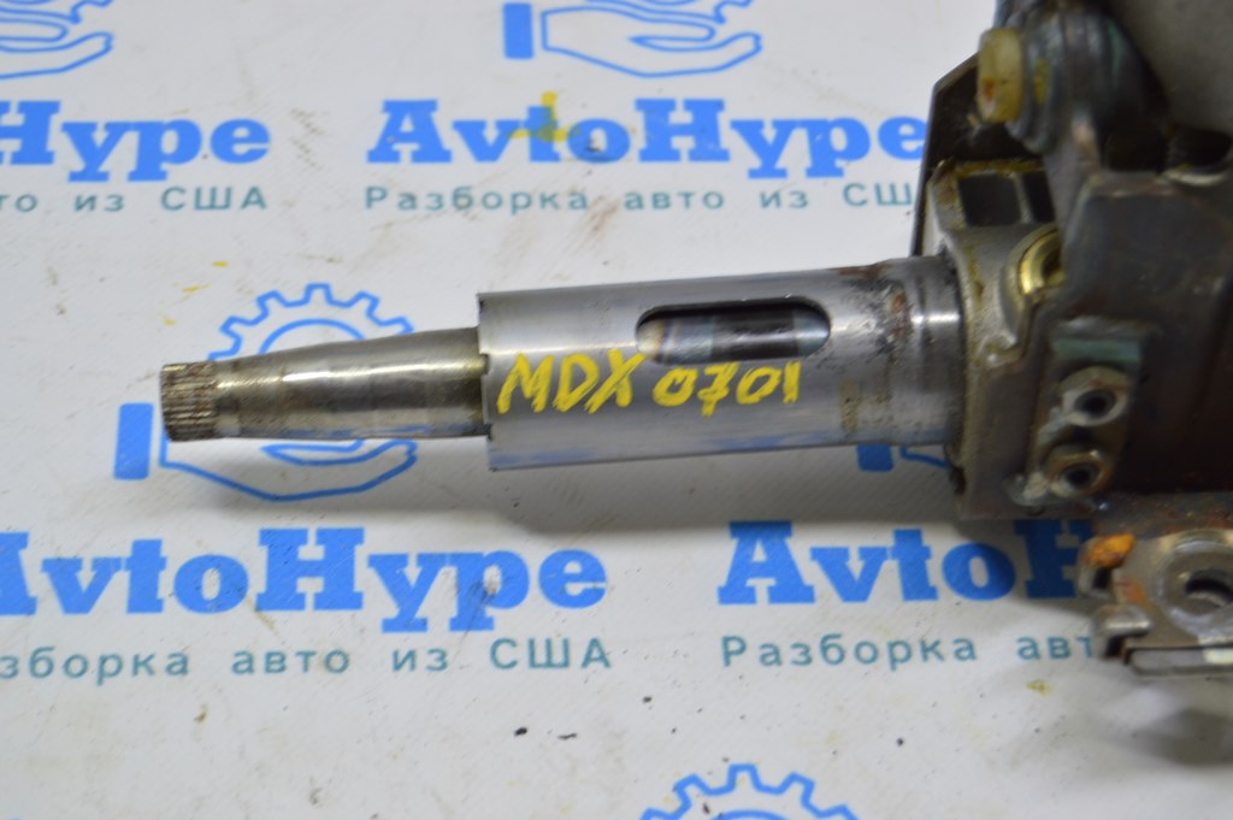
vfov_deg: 16.5
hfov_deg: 24.6
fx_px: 2823
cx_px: 616
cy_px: 410
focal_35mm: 82
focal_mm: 55
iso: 400
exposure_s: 1/20
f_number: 5.6
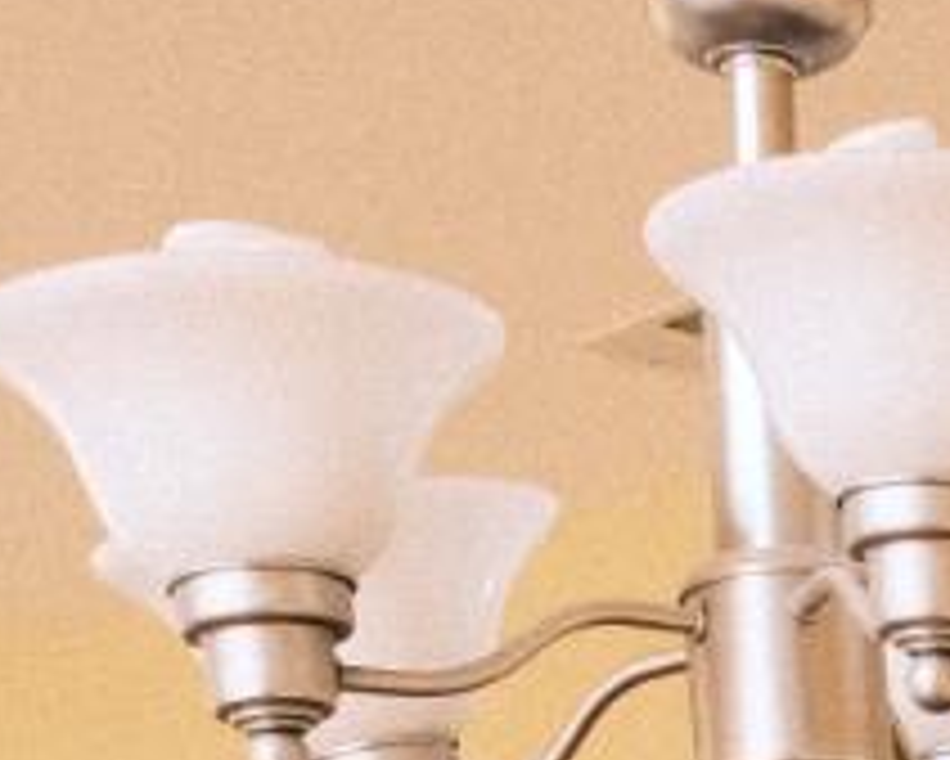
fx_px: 4501
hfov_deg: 11.3
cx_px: 1648
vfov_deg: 8.6
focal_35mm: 160
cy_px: 1965
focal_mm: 16
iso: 1600
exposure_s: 1/20
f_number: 7.1
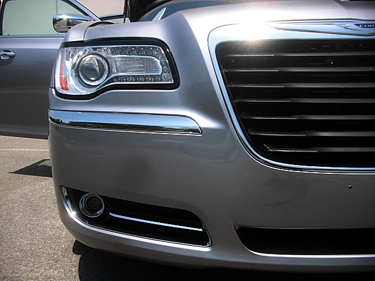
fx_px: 390
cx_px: 188
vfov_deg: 39.7
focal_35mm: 36
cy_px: 140
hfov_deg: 51.4
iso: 50
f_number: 2.8
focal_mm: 6.3
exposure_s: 1/1000
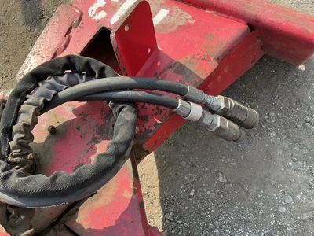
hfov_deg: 63.4
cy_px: 118
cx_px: 157
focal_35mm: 28
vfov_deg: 49.7
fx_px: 254
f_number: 1.8
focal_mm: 3
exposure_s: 1/486
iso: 25
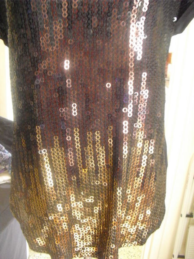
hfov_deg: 39.7
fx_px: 269
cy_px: 130
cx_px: 97
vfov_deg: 51.4
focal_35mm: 36
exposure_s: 1/8
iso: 800
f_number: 3.1
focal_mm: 6.3
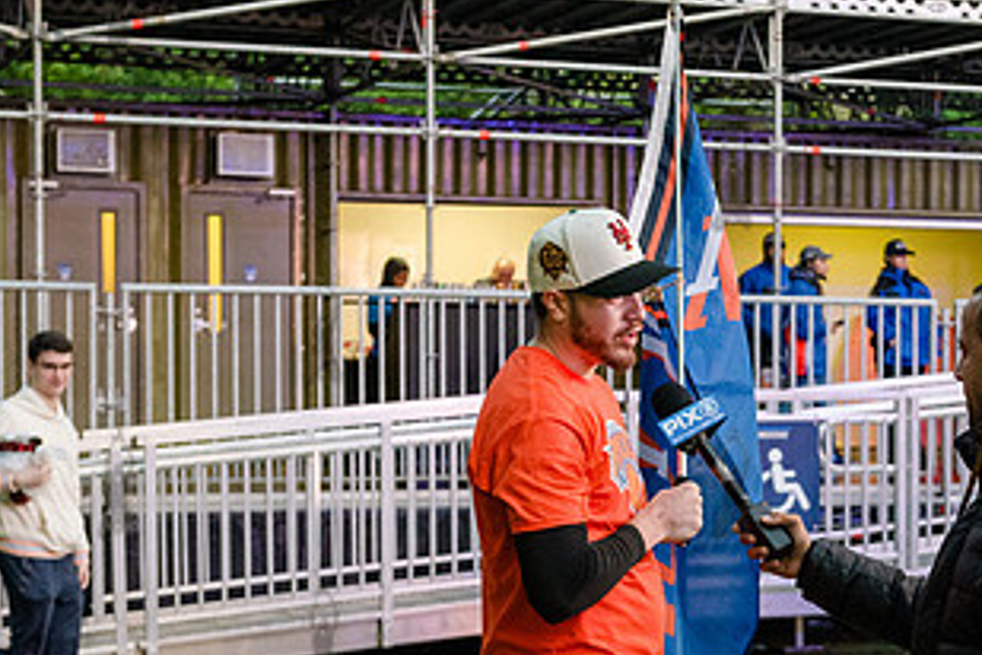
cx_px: 731
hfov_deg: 21.5
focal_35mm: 94
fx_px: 2564
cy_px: 482
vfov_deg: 14.5
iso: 6400
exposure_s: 1/500
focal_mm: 48
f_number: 3.5
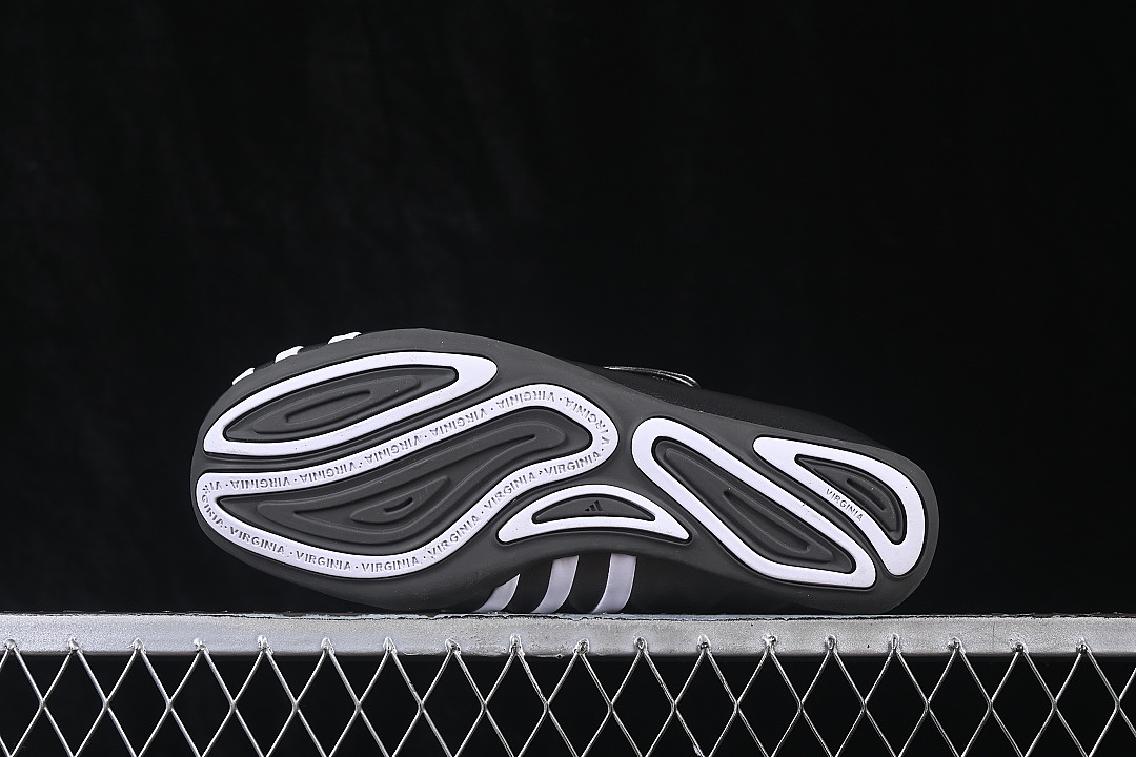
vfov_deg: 18.2
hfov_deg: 27.0
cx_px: 568
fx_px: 2366
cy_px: 378
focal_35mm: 75
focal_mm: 50
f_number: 7.1
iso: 160
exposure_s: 1/80
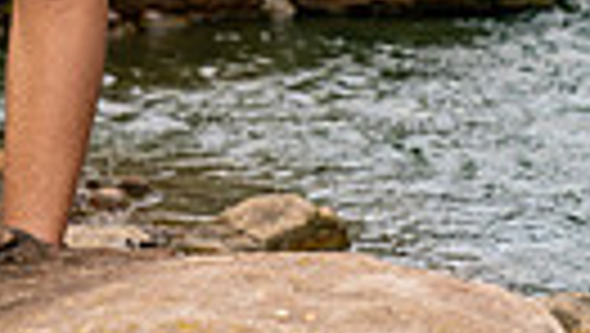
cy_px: -616
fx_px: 3492
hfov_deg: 9.6
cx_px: -50
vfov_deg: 5.2
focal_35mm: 223
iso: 160
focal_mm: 62
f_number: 4
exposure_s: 1/250
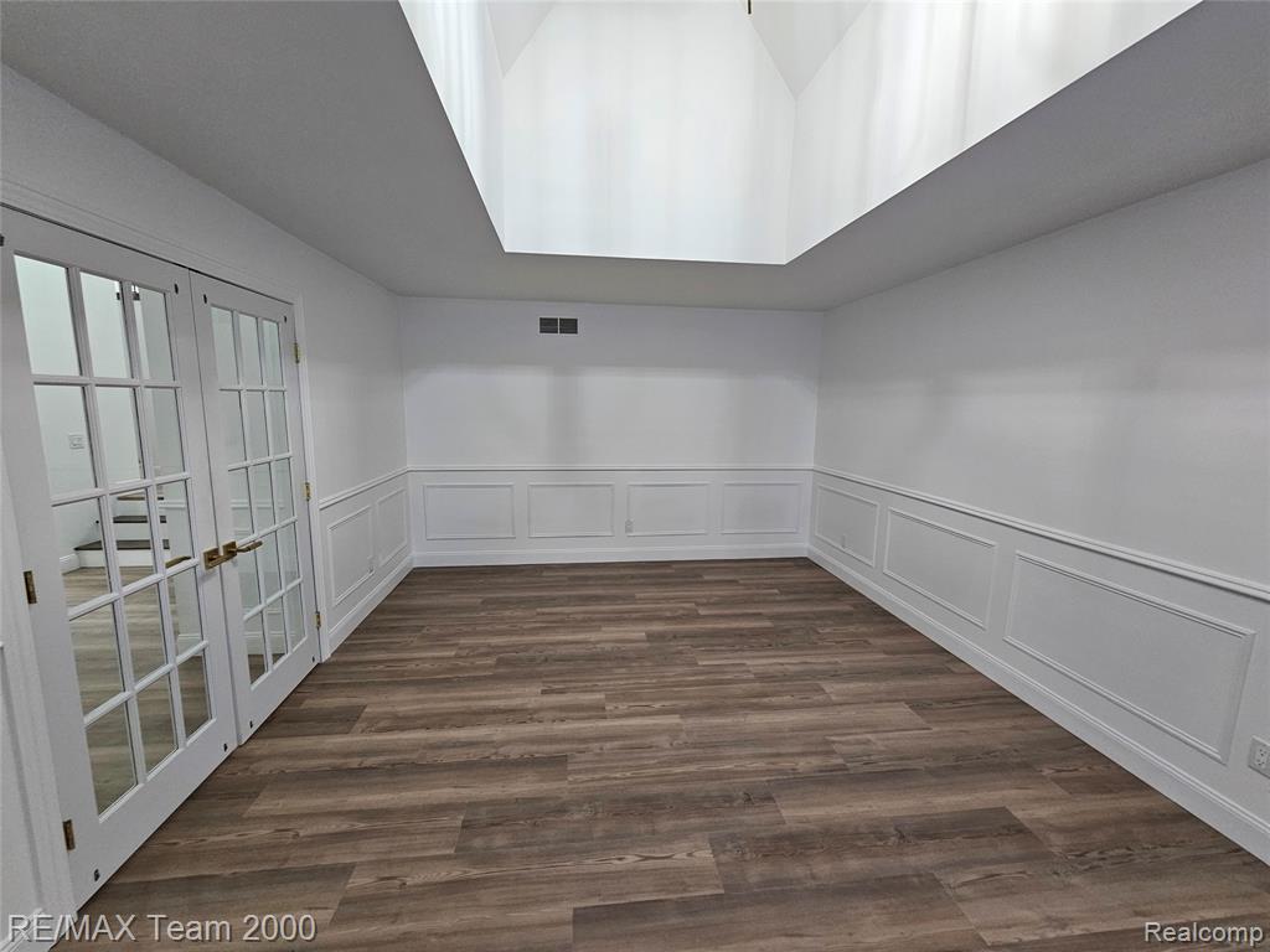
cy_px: 476
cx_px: 635
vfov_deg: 89.9
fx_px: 477
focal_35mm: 13
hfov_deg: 106.2
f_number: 2.2
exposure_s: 1/60
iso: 160
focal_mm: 2.2
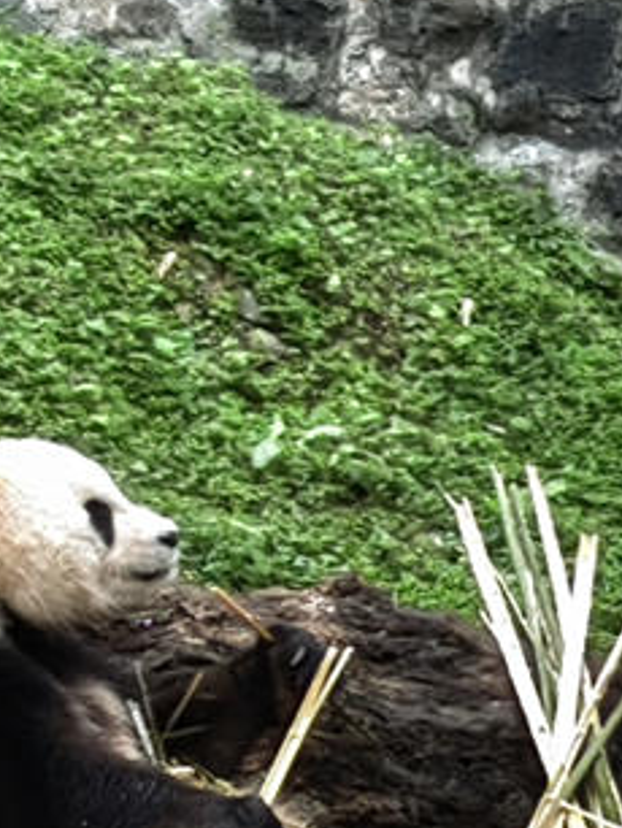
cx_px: 435
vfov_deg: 7.7
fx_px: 6173
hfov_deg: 5.8
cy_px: 518
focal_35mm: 258
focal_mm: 5.52
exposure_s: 1/100
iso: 50
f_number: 1.9
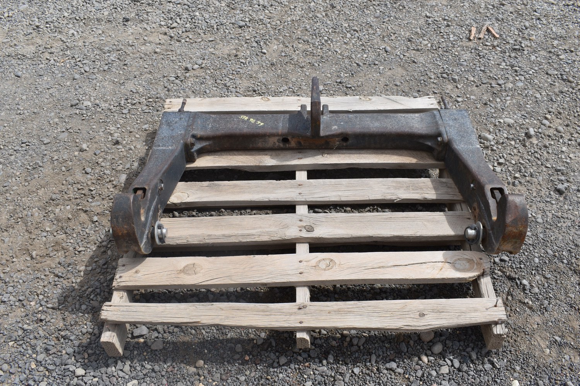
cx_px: 290
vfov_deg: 40.0
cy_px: 193
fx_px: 532
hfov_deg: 57.2
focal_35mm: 33
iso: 100
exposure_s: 1/320
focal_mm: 22
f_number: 9
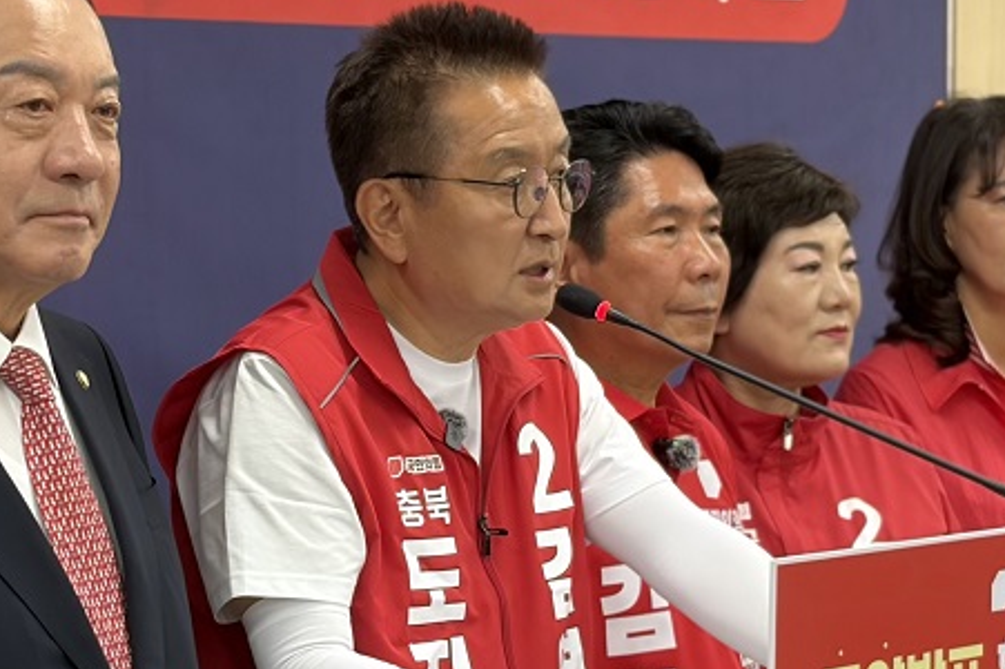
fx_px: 2008
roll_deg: +0.7
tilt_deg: -3.1
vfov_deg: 18.9
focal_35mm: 72
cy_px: 375
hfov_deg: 28.1
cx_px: 477
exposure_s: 1/60
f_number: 1.6
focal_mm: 5.96
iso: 40
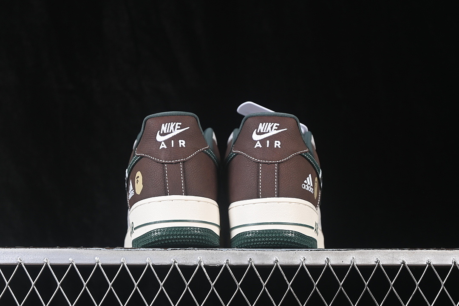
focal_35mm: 75
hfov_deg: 27.0
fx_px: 956
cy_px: 153
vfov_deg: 18.2
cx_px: 230
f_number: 6.3
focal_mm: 50
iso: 160
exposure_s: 1/80
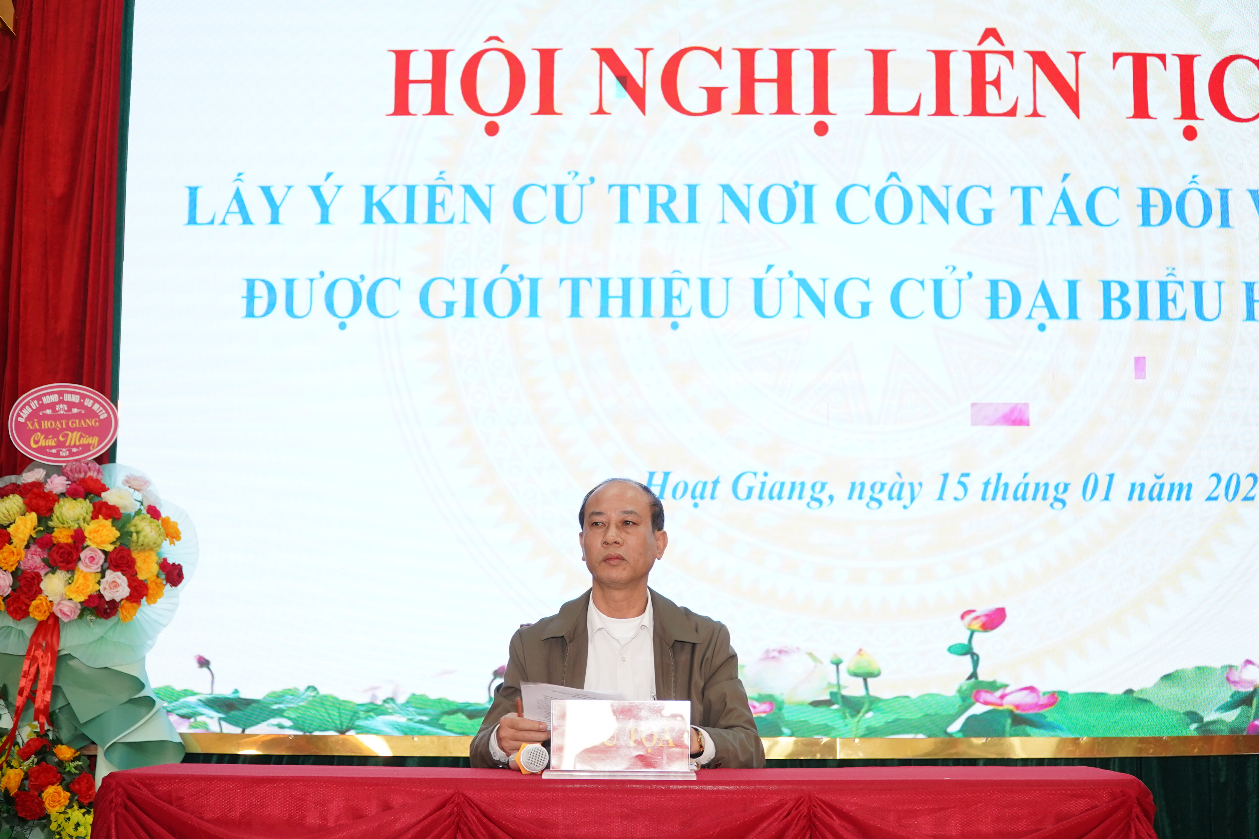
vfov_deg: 24.6
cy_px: 420
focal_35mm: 55
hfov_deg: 36.2
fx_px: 1923
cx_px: 630
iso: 800
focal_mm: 37
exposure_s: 1/100
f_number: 4
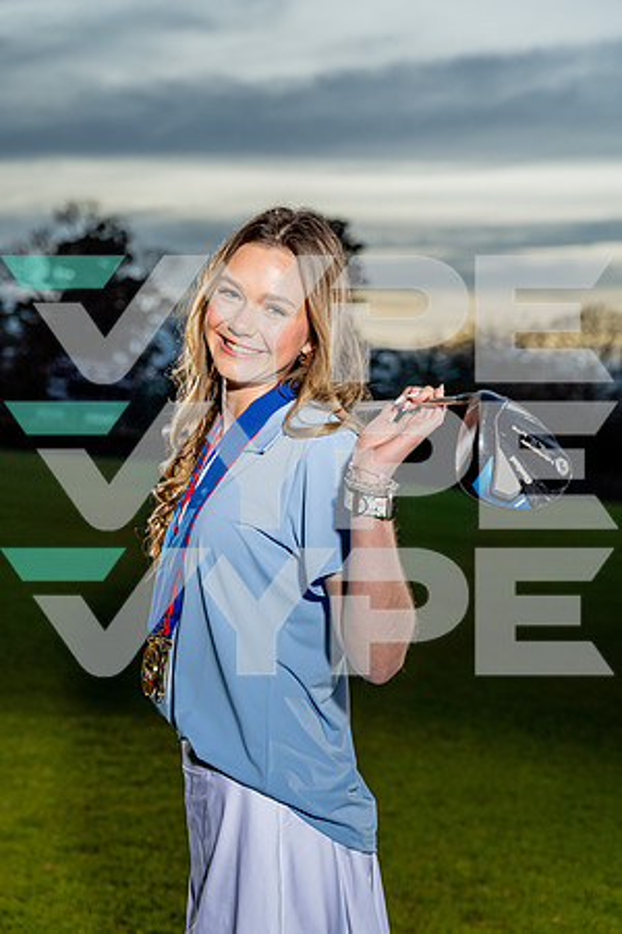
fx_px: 1451
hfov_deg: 24.2
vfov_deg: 35.6
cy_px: 467
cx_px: 311
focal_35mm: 56
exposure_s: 1/250
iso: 400
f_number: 4
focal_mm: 56
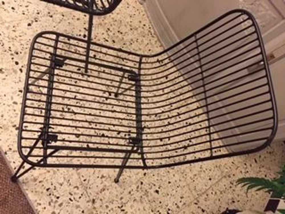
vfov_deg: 48.2
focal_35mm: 29
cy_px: 107
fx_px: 239
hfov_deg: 61.7
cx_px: 142
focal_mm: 4.15
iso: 320
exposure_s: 1/17
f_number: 2.2
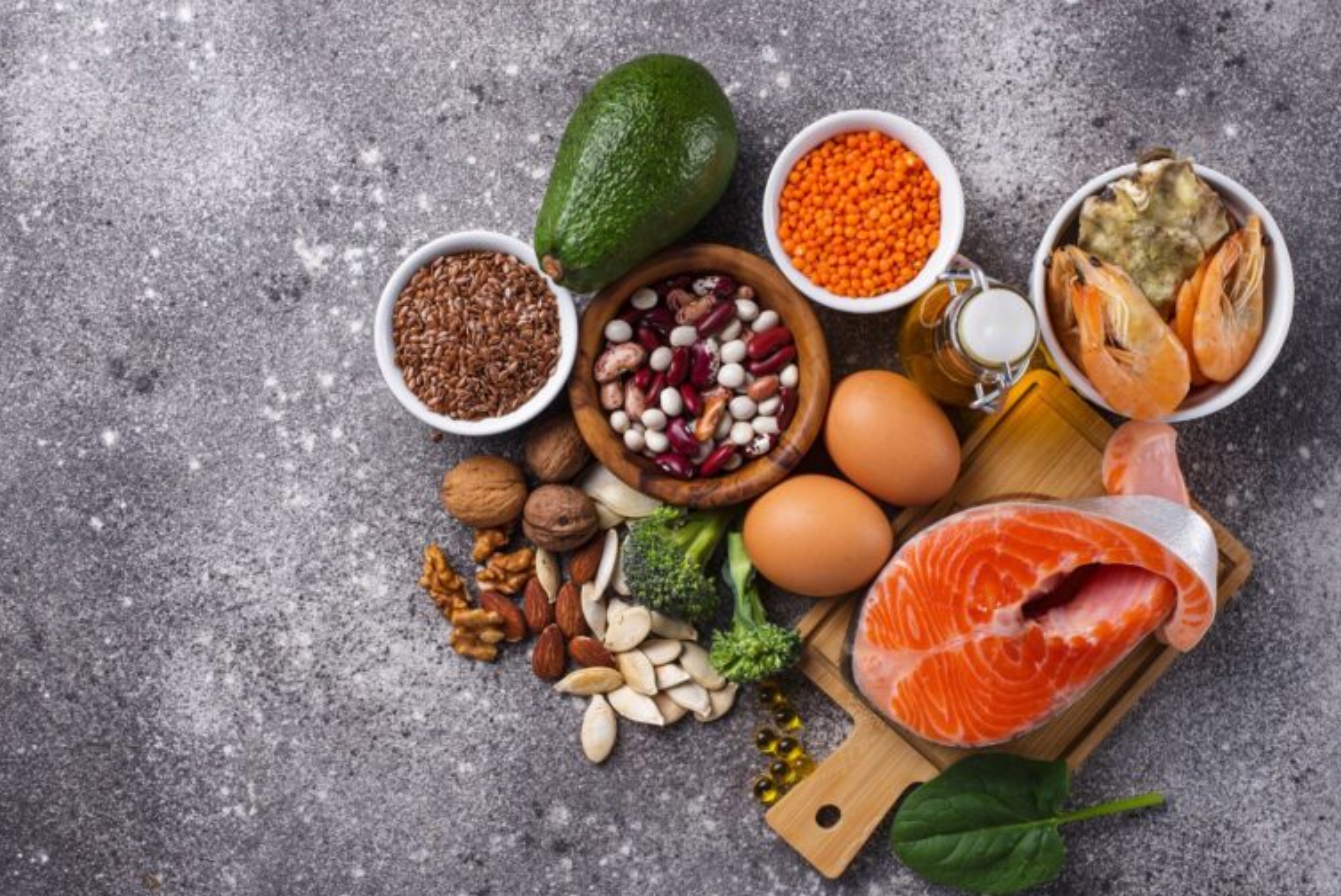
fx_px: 1901
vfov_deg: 26.5
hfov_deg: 38.9
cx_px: 673
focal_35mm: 51
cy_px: 455
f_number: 9
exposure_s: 1/125
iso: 100
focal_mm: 50
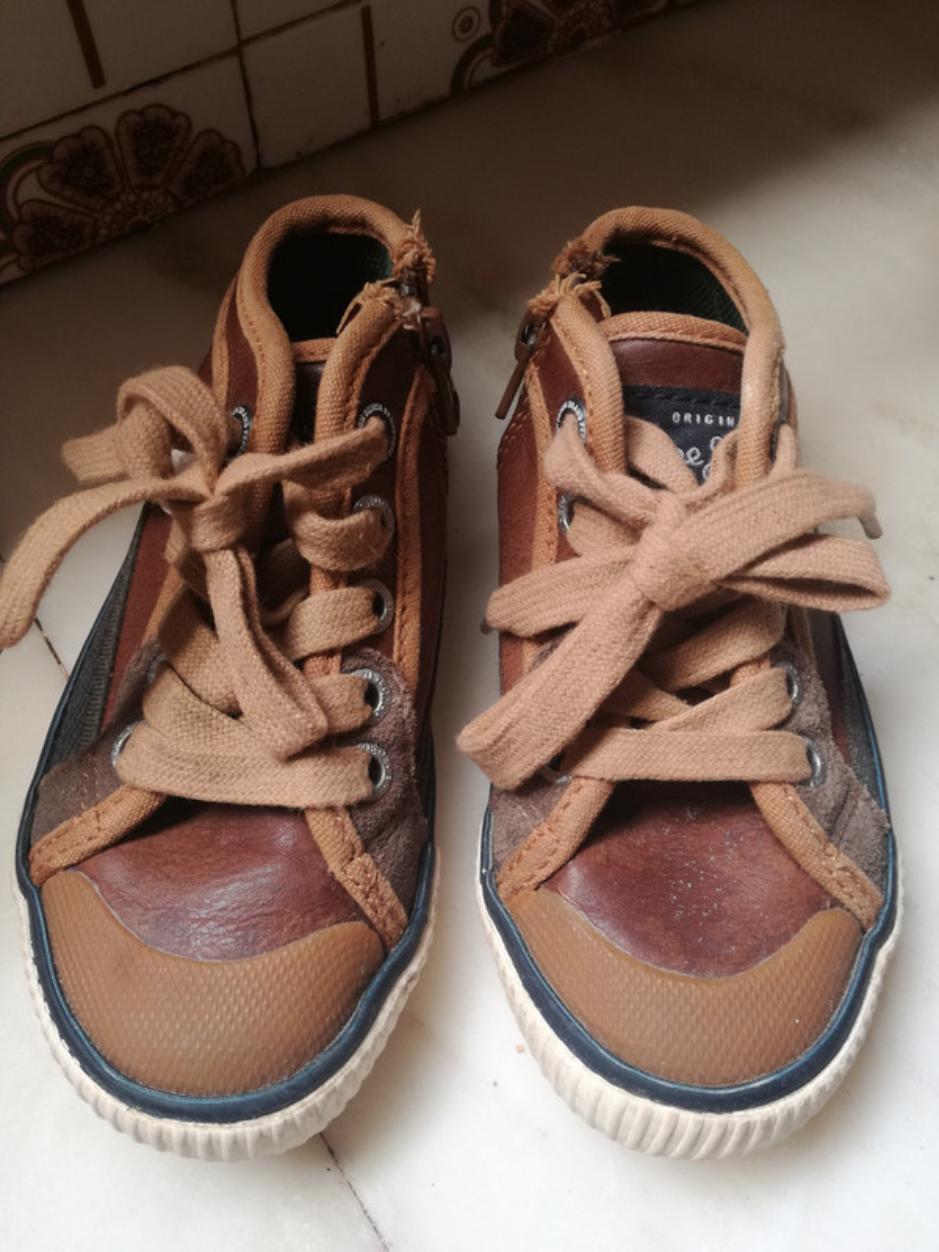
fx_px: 977
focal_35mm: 27
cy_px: 626
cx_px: 470
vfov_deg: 65.3
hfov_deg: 51.4
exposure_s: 1/60
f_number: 2
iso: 64
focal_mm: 3.79
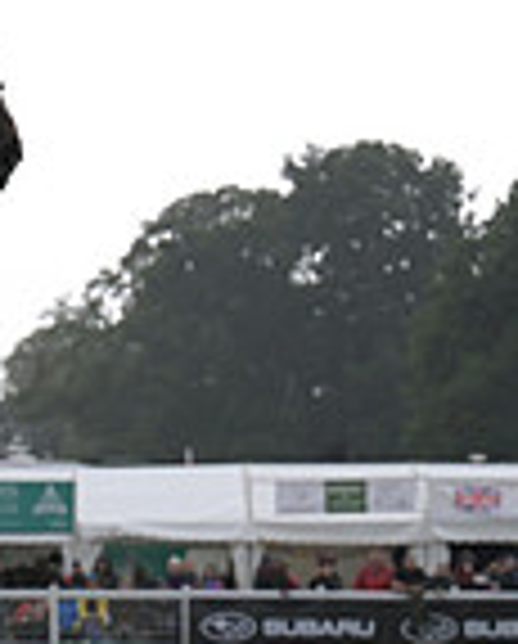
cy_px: 394
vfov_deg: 7.3
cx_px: -694
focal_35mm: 266
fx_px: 5081
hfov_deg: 5.6
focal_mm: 70
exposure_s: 1/1250
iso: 900
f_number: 4.5
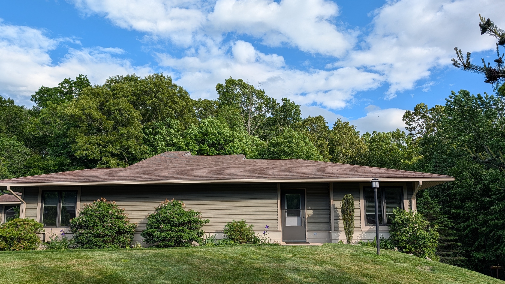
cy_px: 171
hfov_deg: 67.9
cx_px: 249
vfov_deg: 41.3
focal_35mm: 28
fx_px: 375
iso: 20
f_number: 1.68
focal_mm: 6.9
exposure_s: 1/766
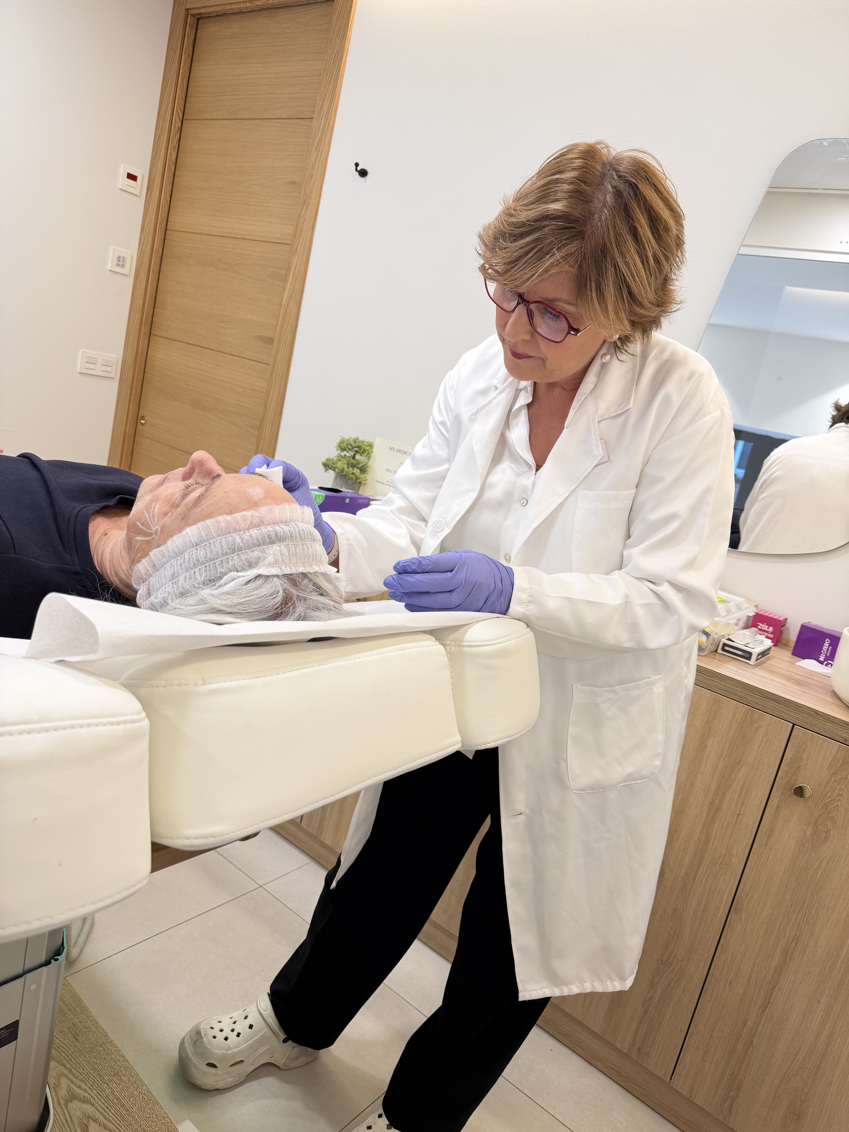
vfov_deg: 71.6
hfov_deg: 56.8
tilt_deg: -11.6
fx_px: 785
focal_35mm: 24
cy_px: 566
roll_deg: -13.3
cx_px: 424
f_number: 1.78
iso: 80
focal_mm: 6.76
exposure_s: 1/100
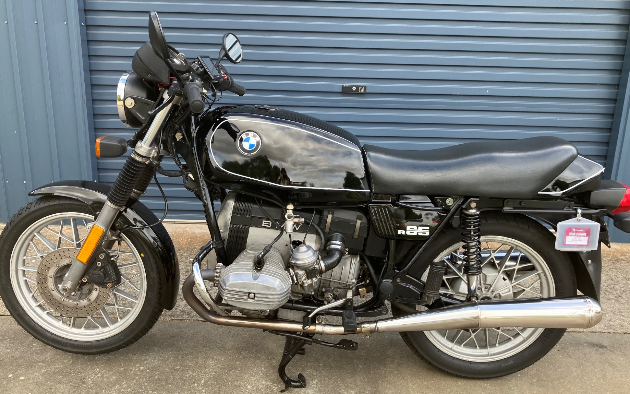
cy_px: 196
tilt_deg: -14.2
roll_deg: -1.2
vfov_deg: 40.6
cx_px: 326
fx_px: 532
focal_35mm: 31
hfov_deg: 61.2
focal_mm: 3.99
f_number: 1.8
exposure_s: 1/174
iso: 32
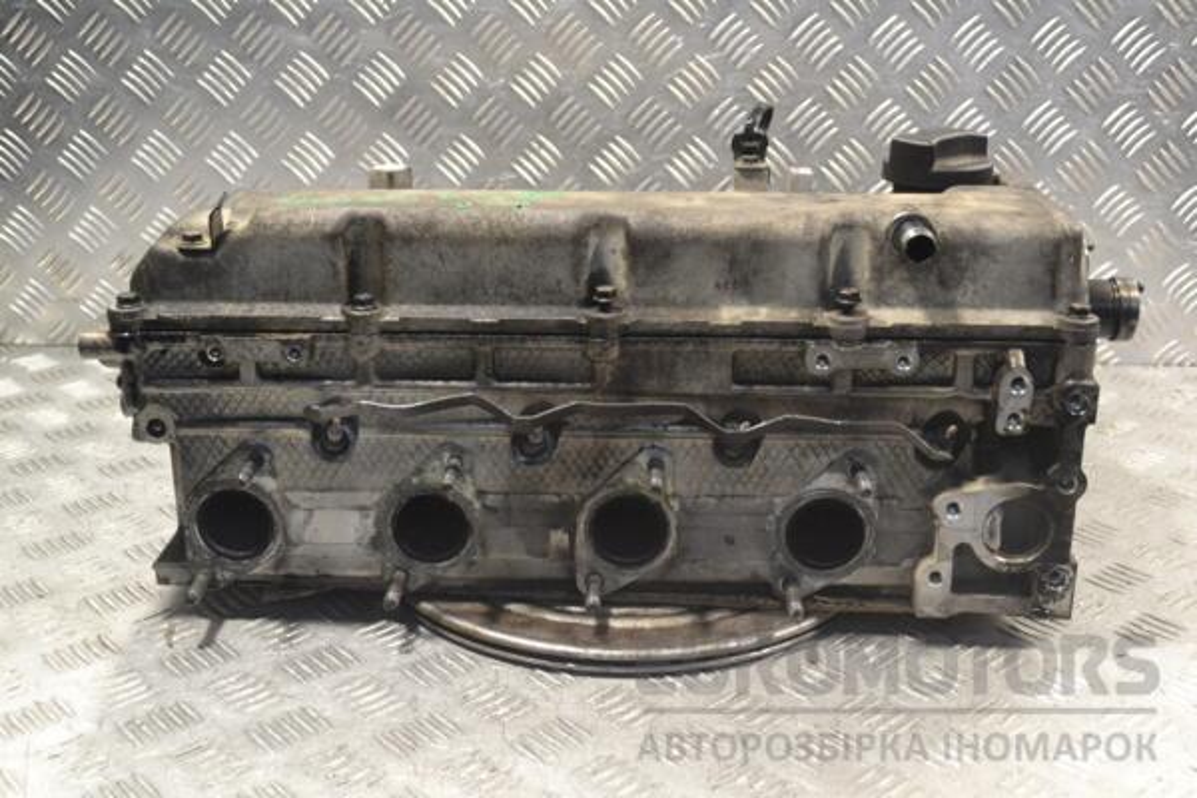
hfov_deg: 45.0
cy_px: 399
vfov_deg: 30.8
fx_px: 1446
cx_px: 598
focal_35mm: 44
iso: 3200
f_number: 7.1
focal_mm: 29
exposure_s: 1/200
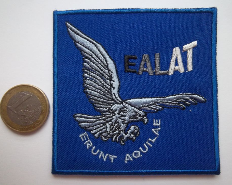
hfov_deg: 58.7
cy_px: 91
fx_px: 206
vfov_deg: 48.5
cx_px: 122
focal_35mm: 30
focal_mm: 5.05
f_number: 3.5
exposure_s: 1/13
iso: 160
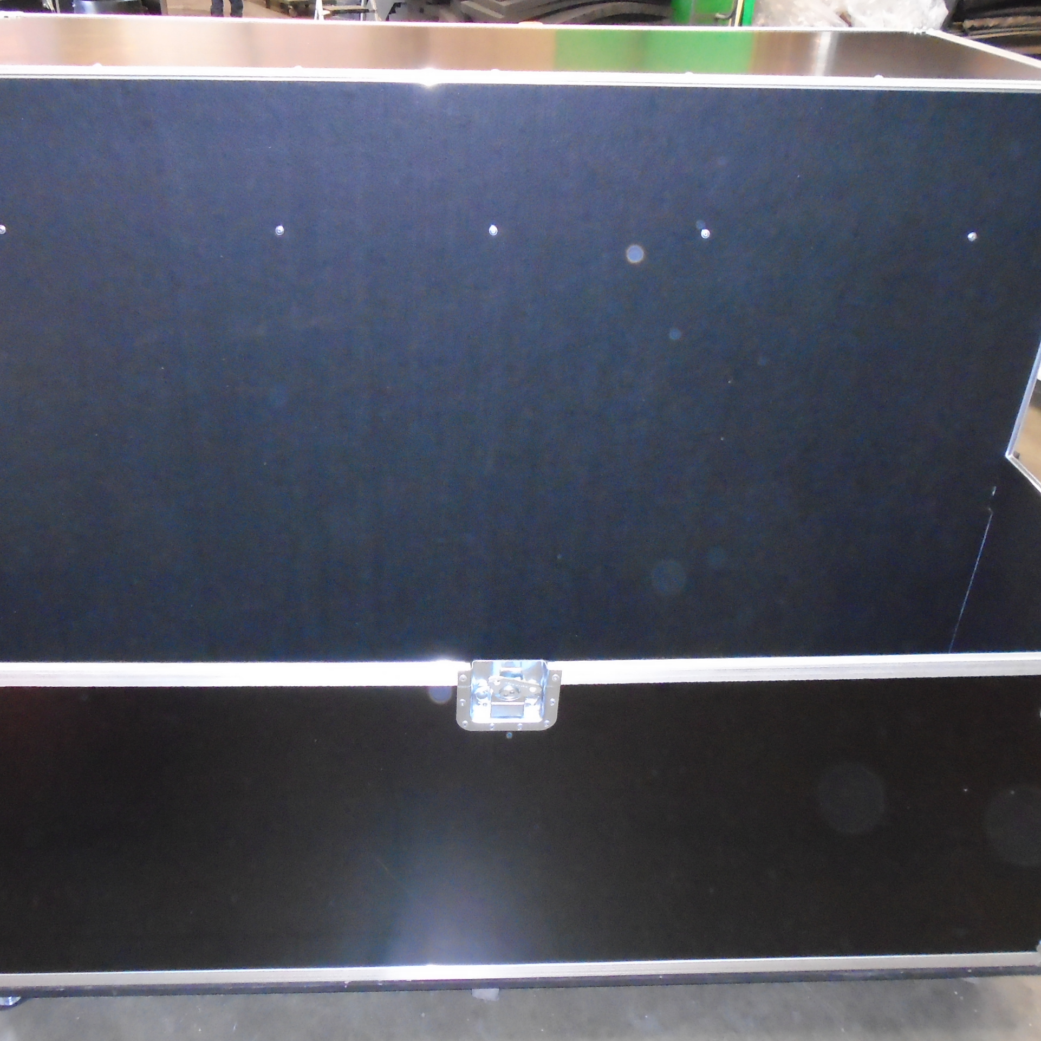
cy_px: 520
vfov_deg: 52.5
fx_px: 1055
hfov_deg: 52.5
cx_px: 471
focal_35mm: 31
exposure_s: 1/30
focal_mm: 4.6
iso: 800
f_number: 3.2
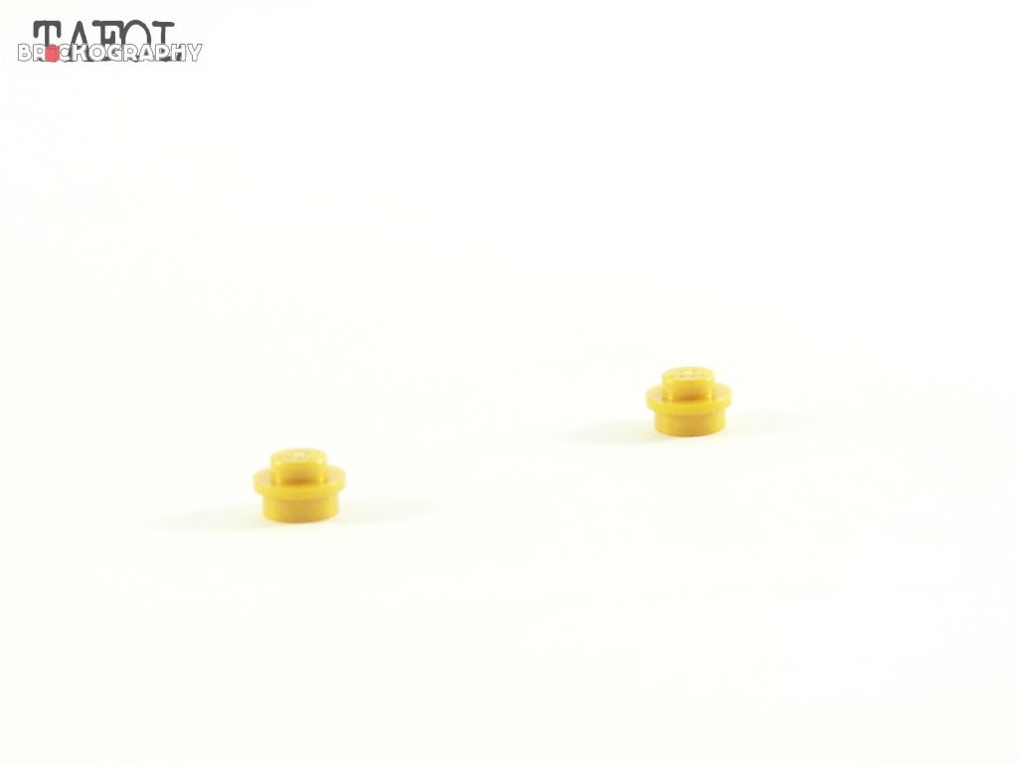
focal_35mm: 105
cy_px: 382
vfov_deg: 14.1
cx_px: 509
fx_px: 3088
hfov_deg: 18.7
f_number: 4
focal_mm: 17.5
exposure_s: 1/60
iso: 400
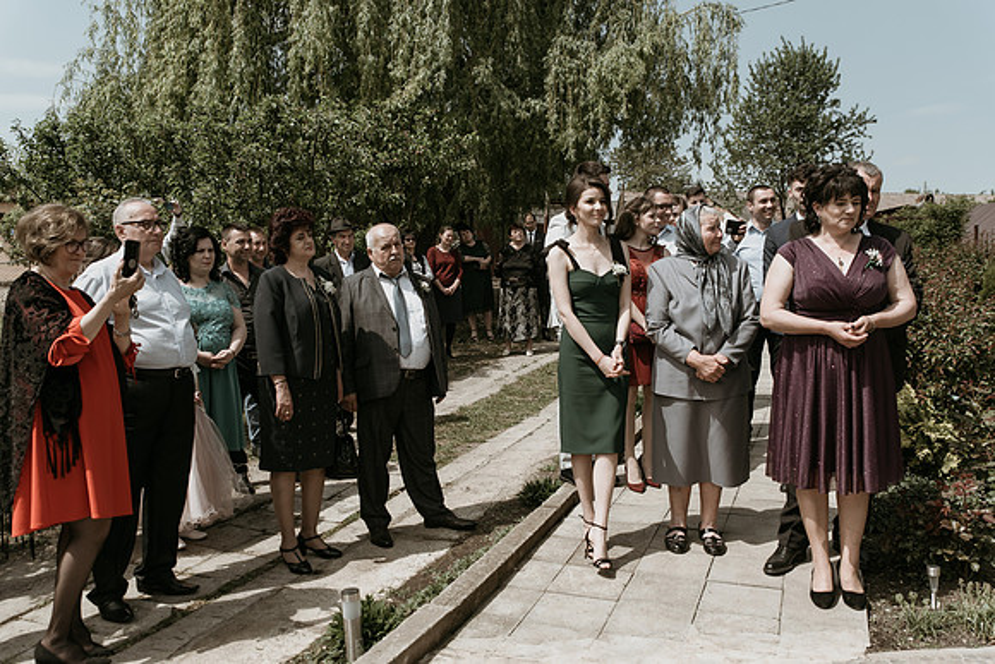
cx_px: 498
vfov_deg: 41.1
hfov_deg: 58.7
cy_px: 332
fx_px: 885
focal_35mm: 32
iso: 200
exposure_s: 1/2000
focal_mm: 32
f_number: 4
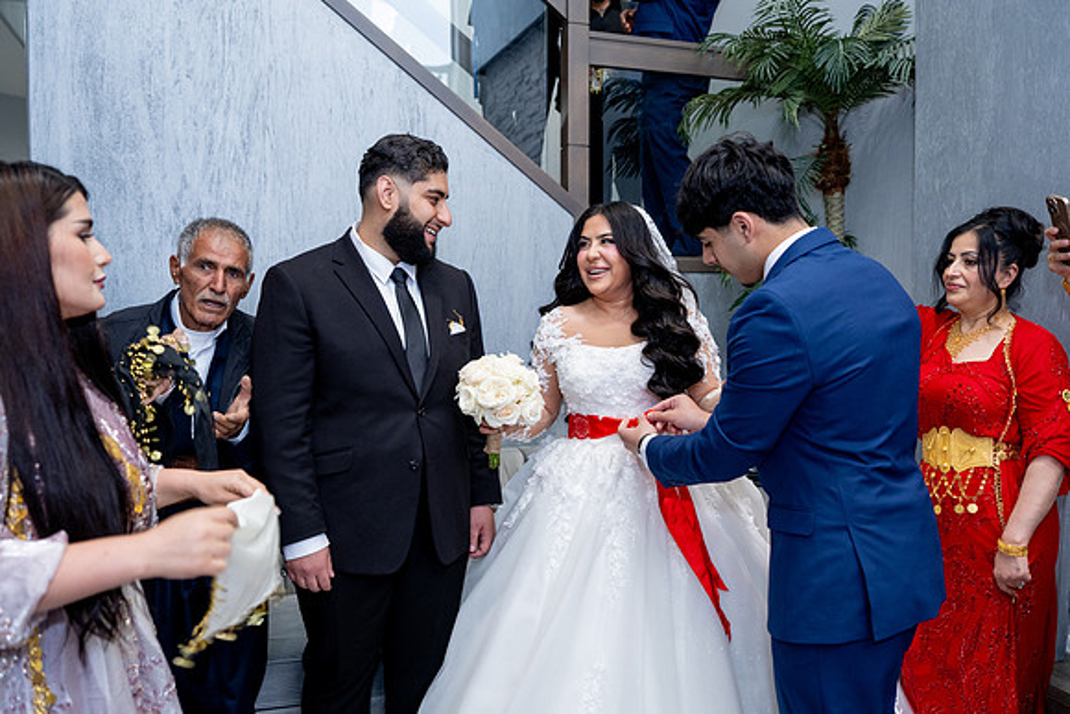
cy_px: 357
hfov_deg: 65.5
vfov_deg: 46.4
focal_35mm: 28
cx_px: 535
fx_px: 832
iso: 1000
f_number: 2.8
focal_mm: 28
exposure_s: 1/160
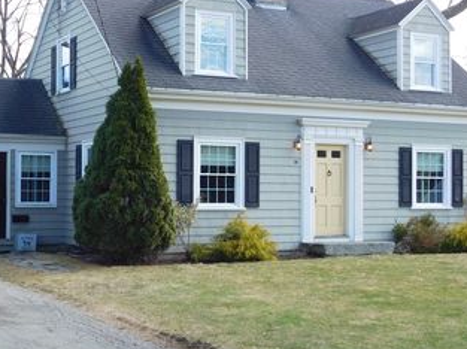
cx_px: 143
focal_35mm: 64
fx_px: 862
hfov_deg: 30.0
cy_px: 192
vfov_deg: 22.9
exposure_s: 1/200
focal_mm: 7.1
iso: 125
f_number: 3.6
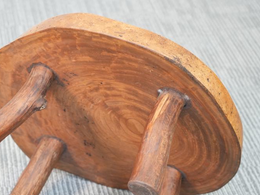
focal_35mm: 120
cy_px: 133
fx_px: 901
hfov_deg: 16.4
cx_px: 81
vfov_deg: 12.3
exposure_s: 1/80
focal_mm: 77
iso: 2500
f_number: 4
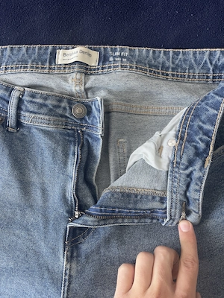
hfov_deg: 54.9
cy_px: 149
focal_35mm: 25
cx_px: 112
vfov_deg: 69.4
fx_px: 216
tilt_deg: -87.0
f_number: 1.6
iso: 500
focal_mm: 5.1
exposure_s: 1/60
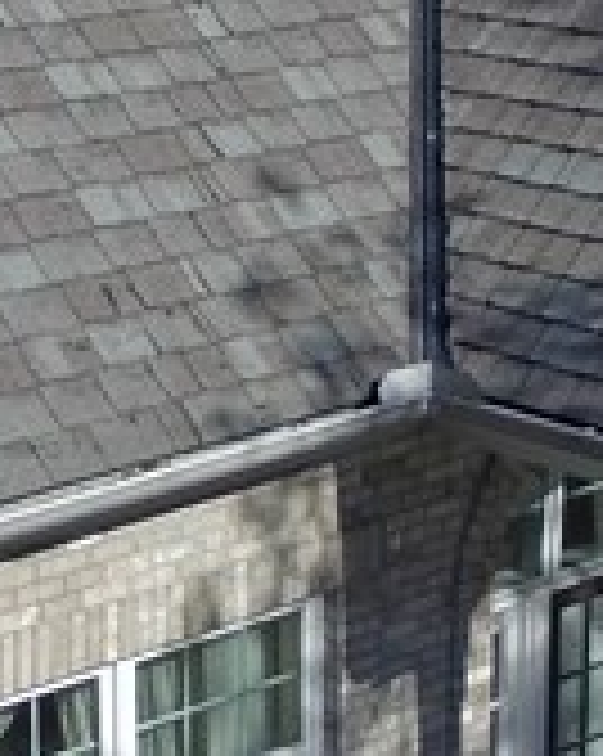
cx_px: 99
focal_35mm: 119
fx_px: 2659
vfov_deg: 16.2
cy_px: 351
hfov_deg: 12.9
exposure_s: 1/1294
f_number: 2.8
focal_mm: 3.61
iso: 100
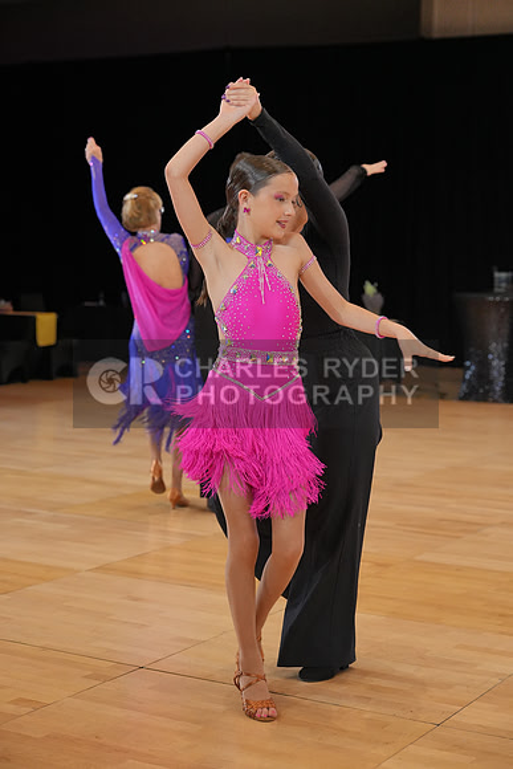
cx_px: 256
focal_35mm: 64
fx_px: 1367
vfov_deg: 31.4
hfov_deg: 21.3
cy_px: 384
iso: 3200
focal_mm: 64
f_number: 3.5
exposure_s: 1/500
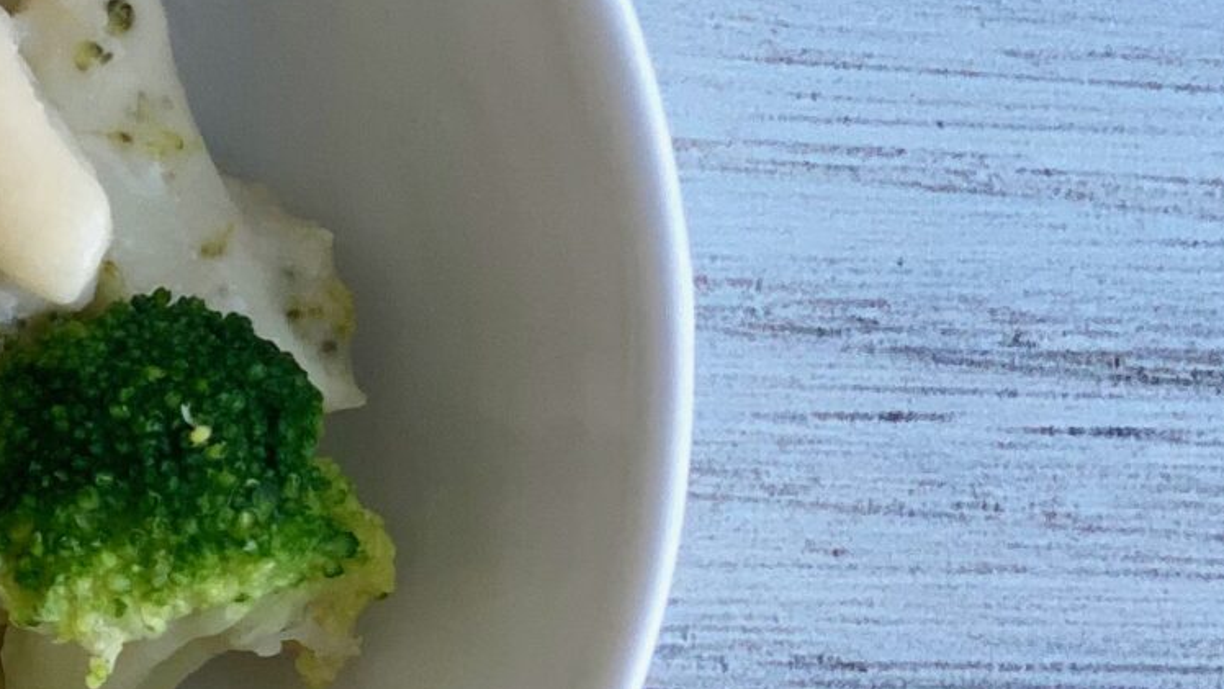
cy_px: 110
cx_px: 70
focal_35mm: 194
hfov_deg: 11.0
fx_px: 6297
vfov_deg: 6.3
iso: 50
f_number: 2
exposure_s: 1/122
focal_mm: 6
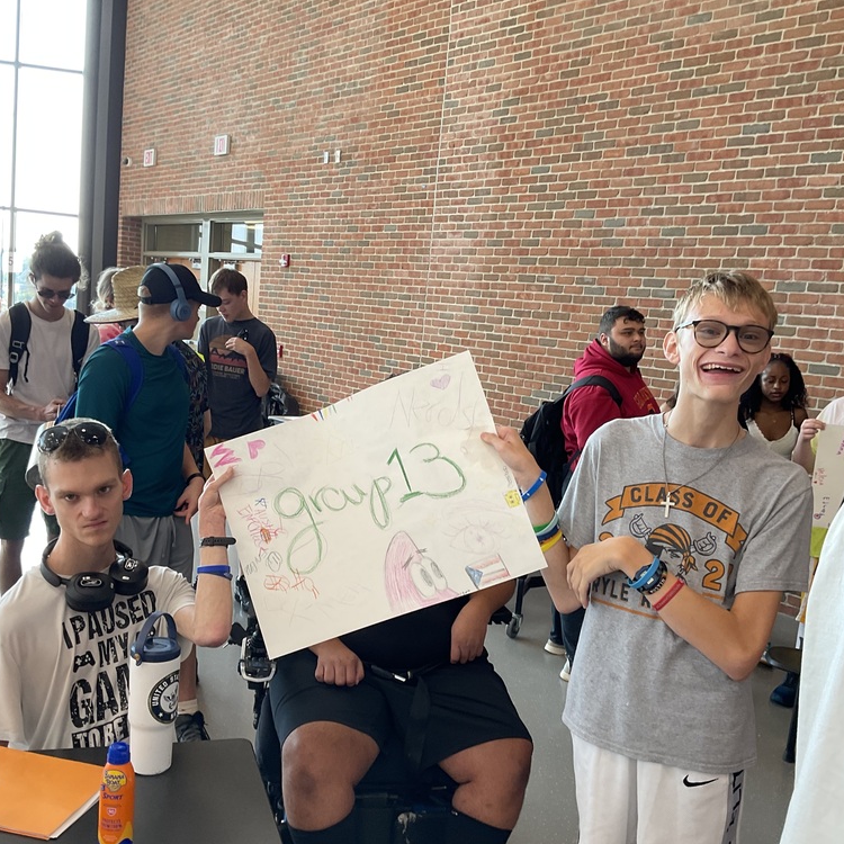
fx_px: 965
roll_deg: -7.3
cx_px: 422
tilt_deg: -8.8
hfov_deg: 47.2
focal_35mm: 35
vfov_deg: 47.1
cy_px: 466
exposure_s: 1/60
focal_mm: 3
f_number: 1.8
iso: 40
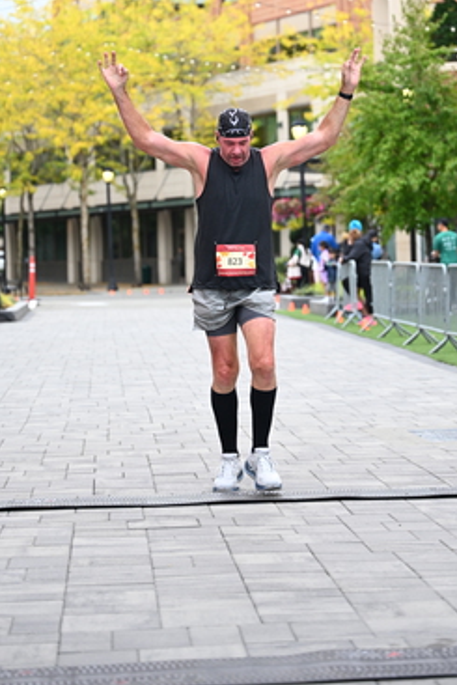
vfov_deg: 19.3
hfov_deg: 13.0
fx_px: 1997
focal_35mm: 105
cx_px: 271
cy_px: 187
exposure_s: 1/2000
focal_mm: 70
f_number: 2.8
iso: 640
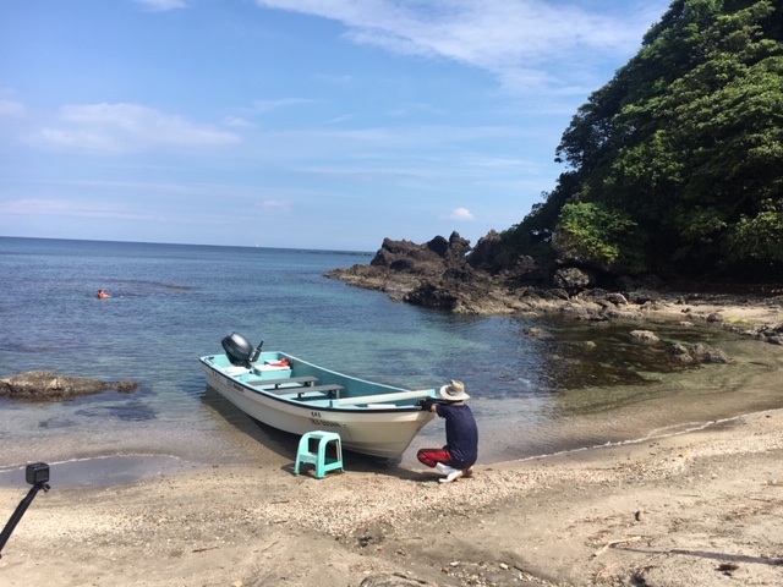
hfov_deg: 61.7
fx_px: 656
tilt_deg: -3.2
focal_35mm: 29
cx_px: 392
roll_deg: -2.7
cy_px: 294
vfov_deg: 48.2
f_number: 2.2
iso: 25
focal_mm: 4.15
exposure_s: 1/1538
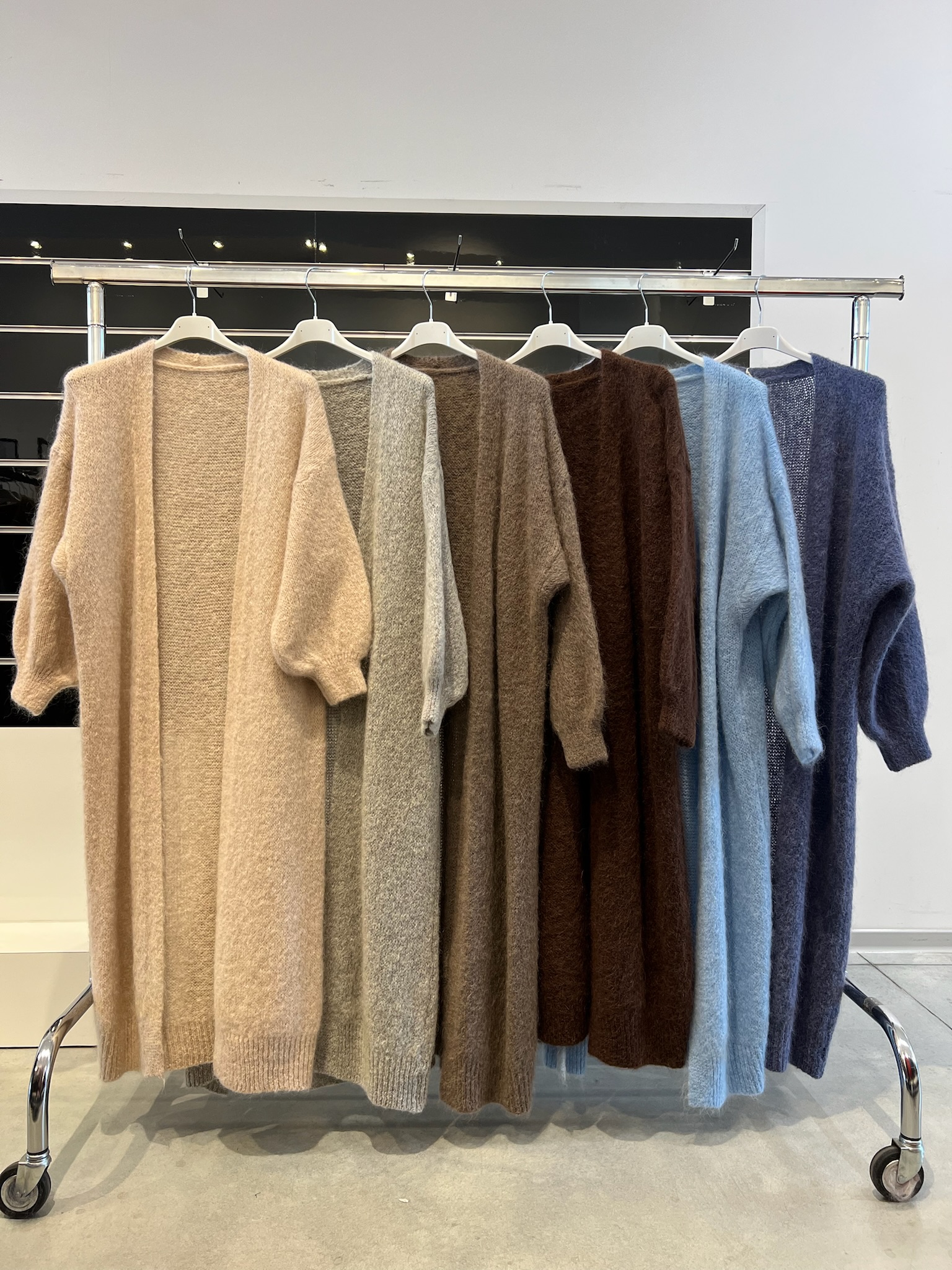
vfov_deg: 67.3
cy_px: 635
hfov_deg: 53.1
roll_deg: -0.1
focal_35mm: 26
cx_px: 476
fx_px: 953
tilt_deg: -0.8
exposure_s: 1/100
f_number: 1.5
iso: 80
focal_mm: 5.7
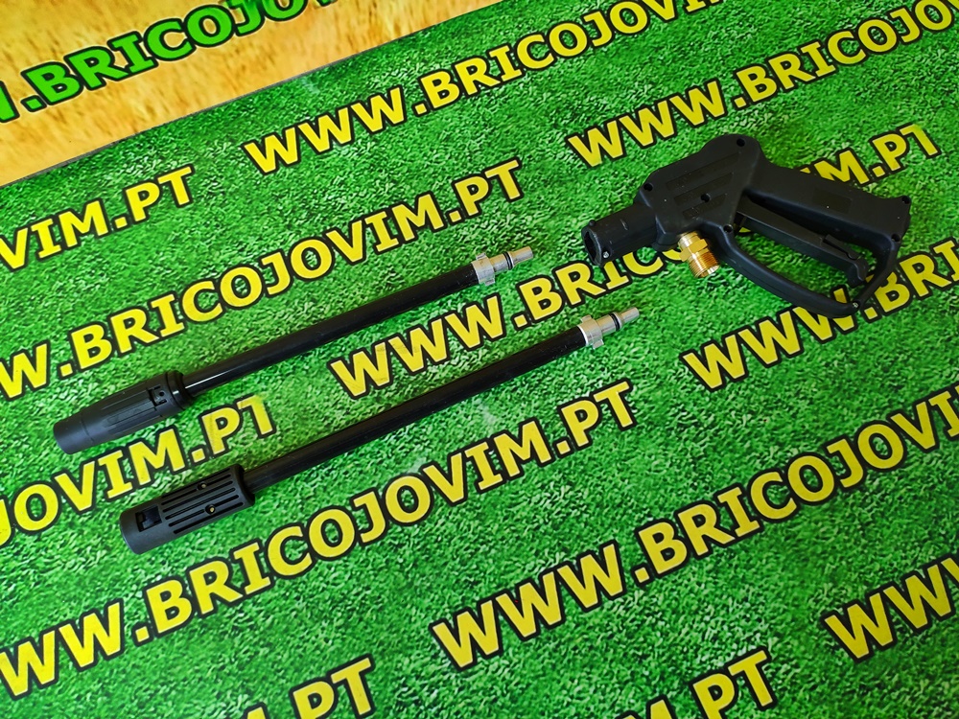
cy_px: 360
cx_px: 480
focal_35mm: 26
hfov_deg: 67.3
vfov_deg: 53.1
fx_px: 720
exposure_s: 1/33
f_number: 1.75
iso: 600
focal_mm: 4.77
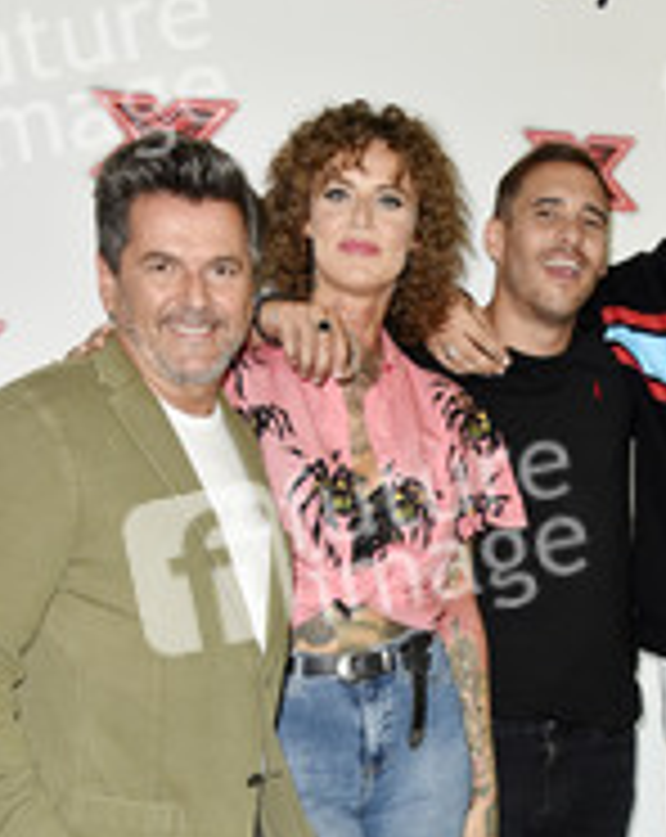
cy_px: 774
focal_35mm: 97
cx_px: 486
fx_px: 2398
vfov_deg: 19.4
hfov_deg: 15.8
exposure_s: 1/160
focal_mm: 48
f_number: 5.6
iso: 640
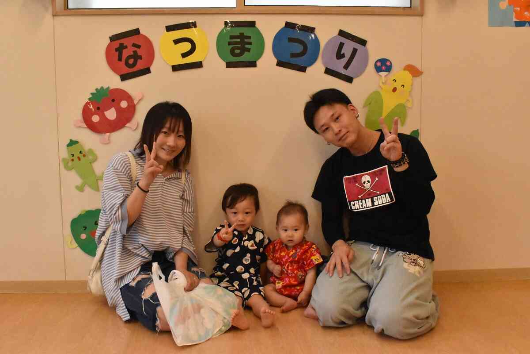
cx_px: 265
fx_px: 508
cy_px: 177
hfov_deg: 55.1
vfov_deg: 38.4
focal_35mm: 34
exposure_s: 1/640
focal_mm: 23
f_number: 14
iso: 8000
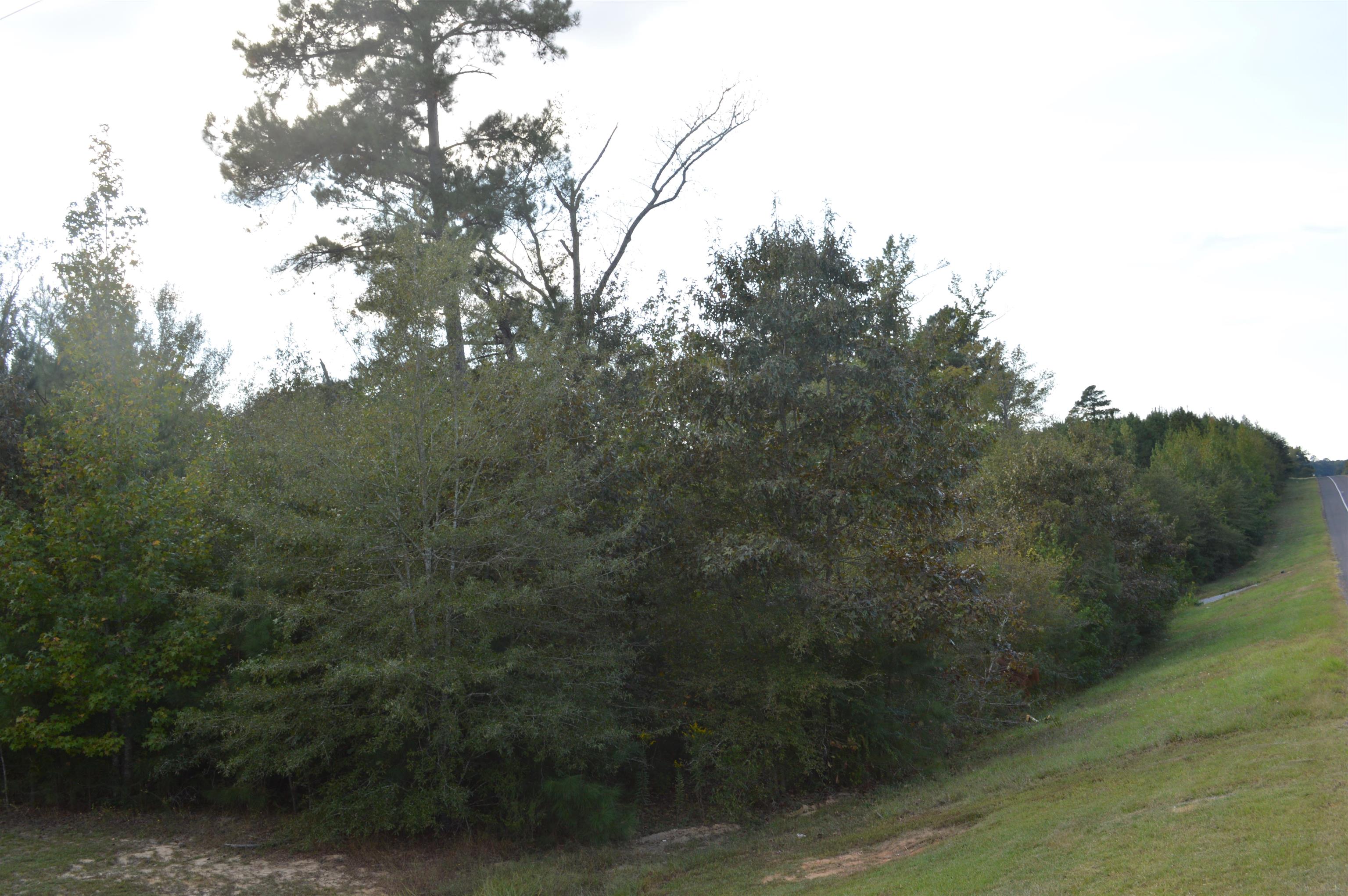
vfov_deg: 39.9
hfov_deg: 57.3
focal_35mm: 33
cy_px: 448
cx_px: 674
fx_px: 1234
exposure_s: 1/125
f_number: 8
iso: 100
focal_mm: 22
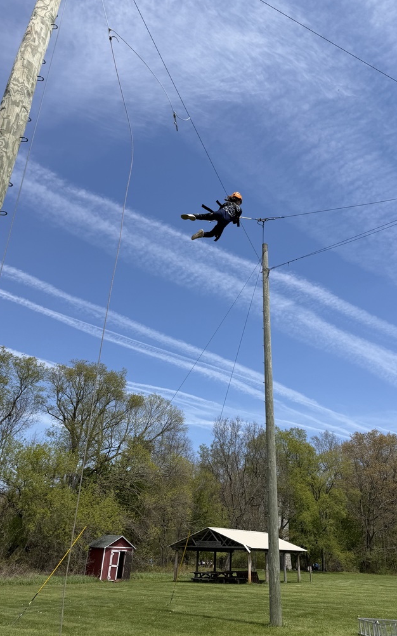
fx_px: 450
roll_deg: -2.1
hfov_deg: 47.4
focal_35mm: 26
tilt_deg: +33.2
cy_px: 314
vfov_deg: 70.4
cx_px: 226
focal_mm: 6.76
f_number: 1.78
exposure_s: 1/4673
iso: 80
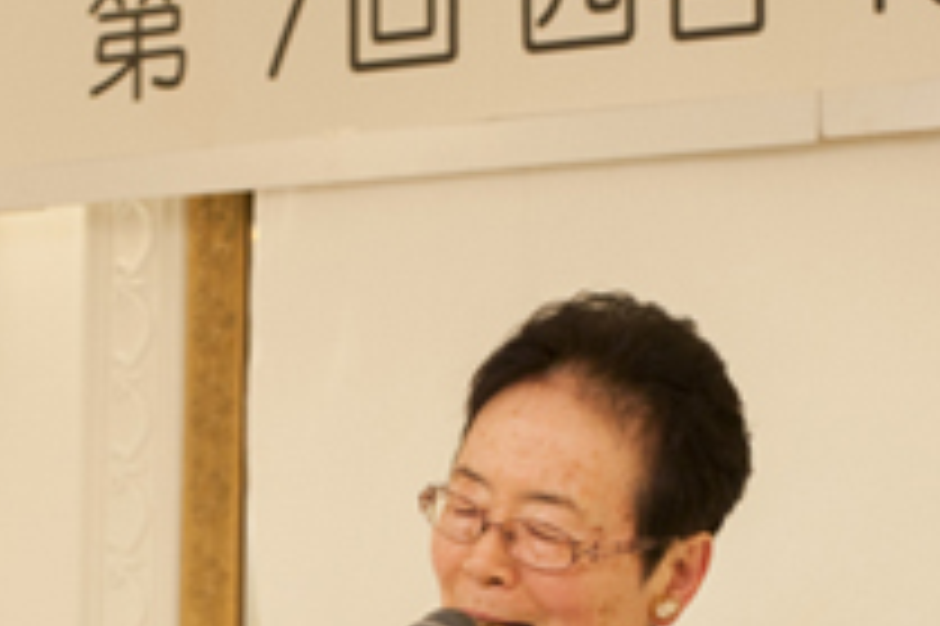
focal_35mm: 107
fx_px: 2792
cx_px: 477
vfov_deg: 12.5
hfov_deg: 19.1
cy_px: 694
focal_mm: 35
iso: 280
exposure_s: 1/100
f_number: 5.6
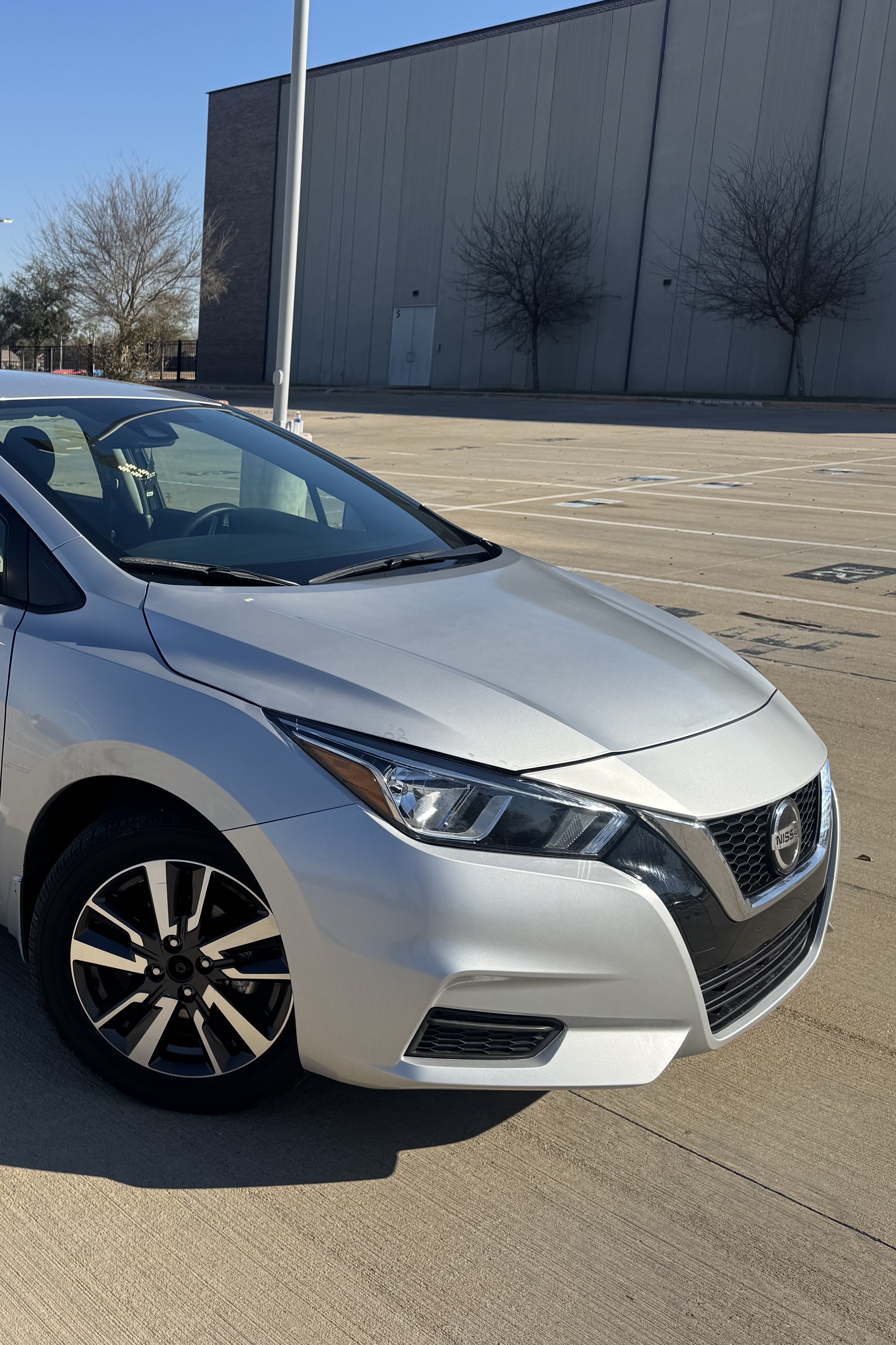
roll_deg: -1.2
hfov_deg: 36.2
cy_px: 661
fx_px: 1269
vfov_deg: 55.8
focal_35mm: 34
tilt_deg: -13.4
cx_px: 67
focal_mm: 6.76
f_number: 1.78
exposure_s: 1/4608
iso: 80
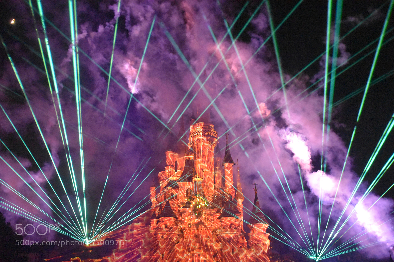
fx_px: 394
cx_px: 197
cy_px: 131
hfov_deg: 53.1
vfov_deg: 36.9
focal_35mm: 36
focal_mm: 24
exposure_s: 1/40
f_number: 3.8
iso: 12800
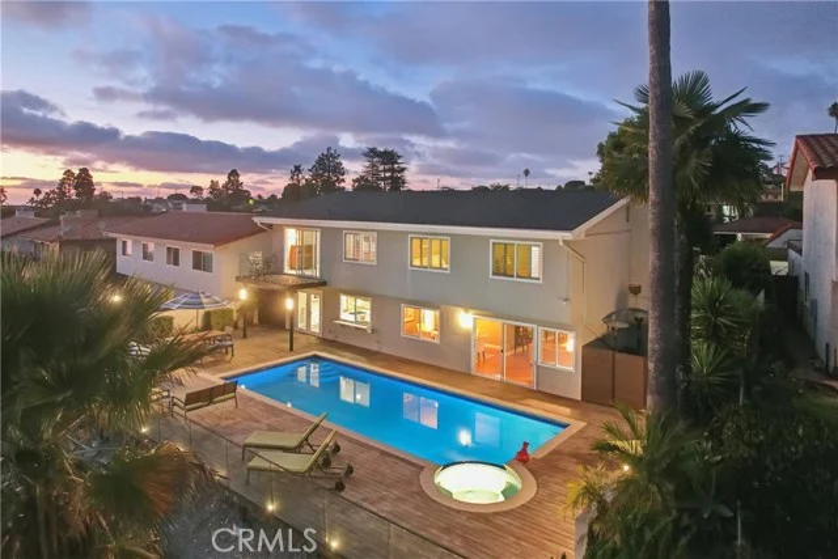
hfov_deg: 78.6
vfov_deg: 57.3
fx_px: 512
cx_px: 419
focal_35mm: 22
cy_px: 280
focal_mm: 8.4
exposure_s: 1/8
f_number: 2.8
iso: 630
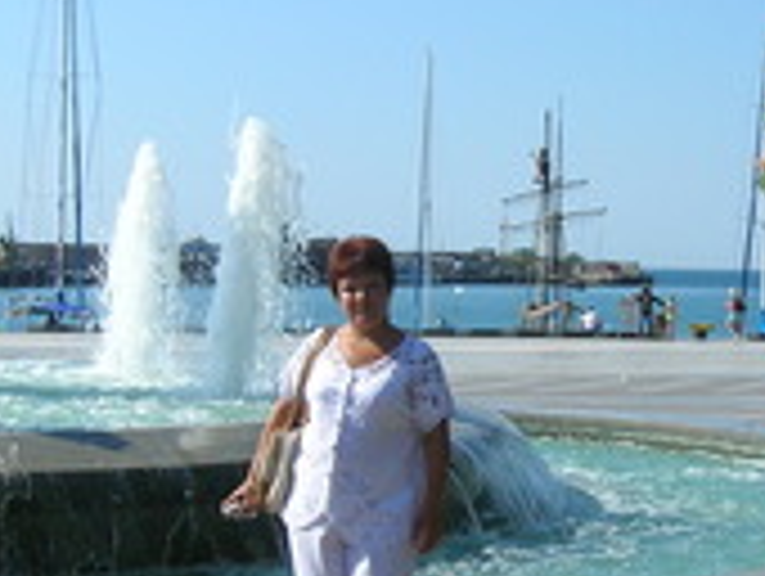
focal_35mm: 100
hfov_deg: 19.4
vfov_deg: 14.8
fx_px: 2213
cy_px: 304
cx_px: 590
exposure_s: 1/390
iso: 50
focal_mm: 5.7
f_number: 4.9
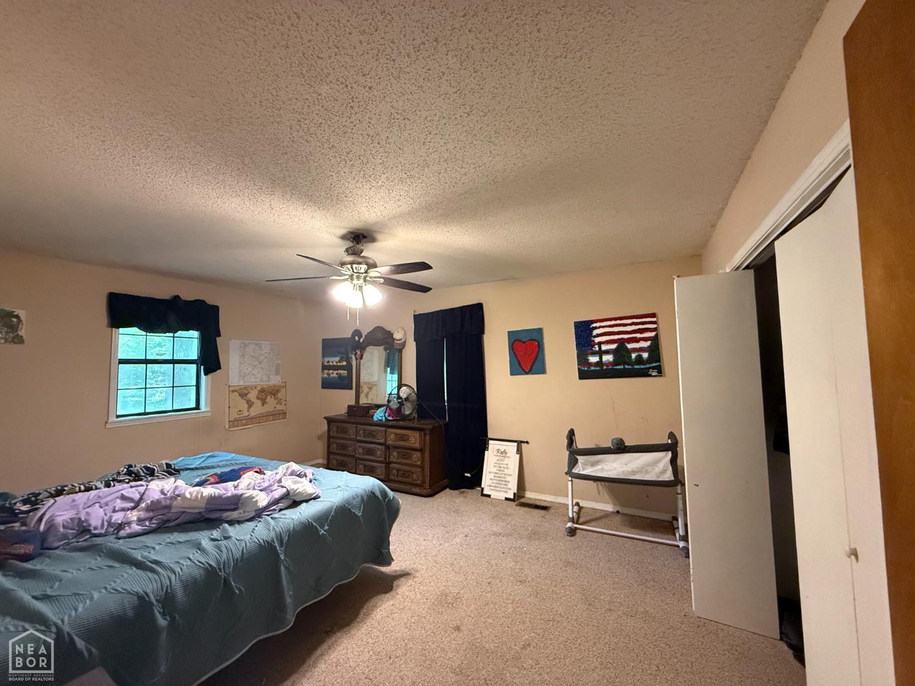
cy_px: 343
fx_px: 370
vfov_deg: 85.7
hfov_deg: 102.1
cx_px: 458
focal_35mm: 14
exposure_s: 1/60
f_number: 2.2
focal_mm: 2.22
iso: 800
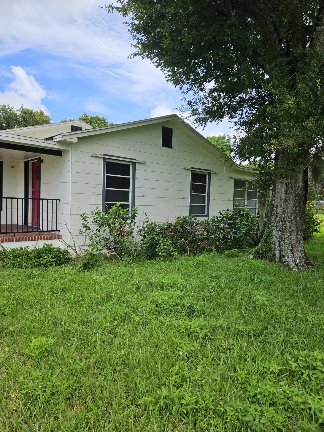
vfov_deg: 73.9
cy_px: 216
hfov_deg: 58.9
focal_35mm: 23
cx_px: 162
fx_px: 287
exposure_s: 1/1114
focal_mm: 5.4
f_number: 1.8
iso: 25
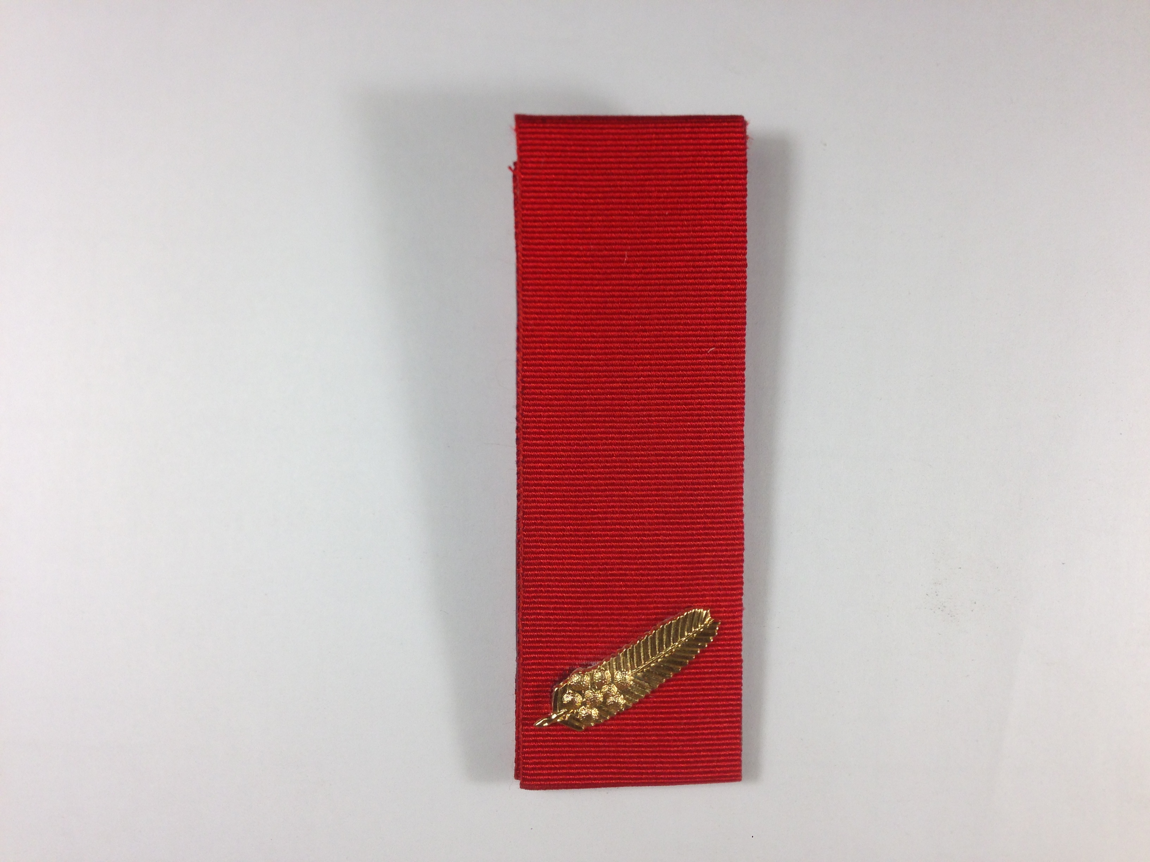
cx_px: 575
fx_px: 1096
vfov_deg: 42.9
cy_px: 431
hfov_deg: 55.4
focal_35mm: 33
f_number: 2.4
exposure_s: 1/100
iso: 50
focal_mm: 4.13
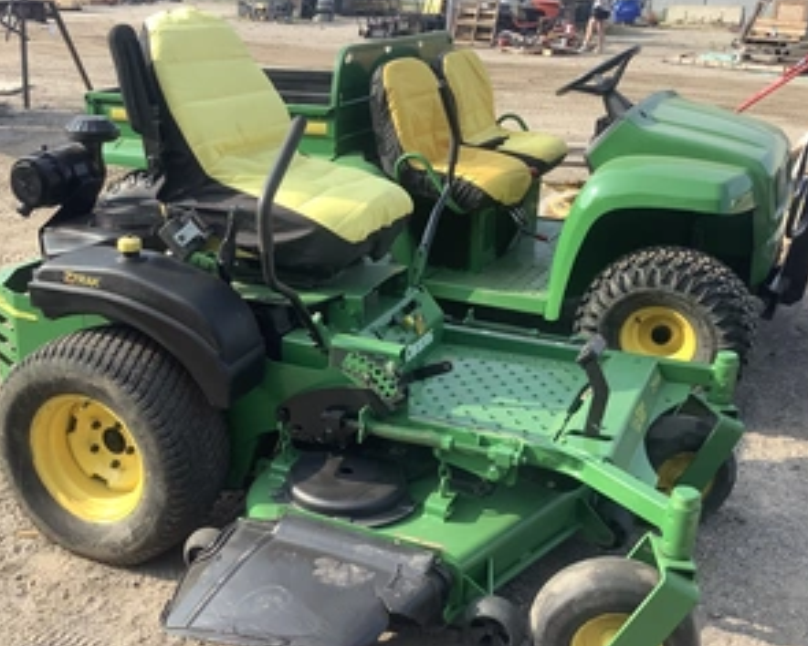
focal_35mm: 41
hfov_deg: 44.4
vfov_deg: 36.5
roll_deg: -2.8
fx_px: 980
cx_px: 301
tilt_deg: -20.9
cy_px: 345
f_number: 2.4
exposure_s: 1/409
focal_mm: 3.3
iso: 25
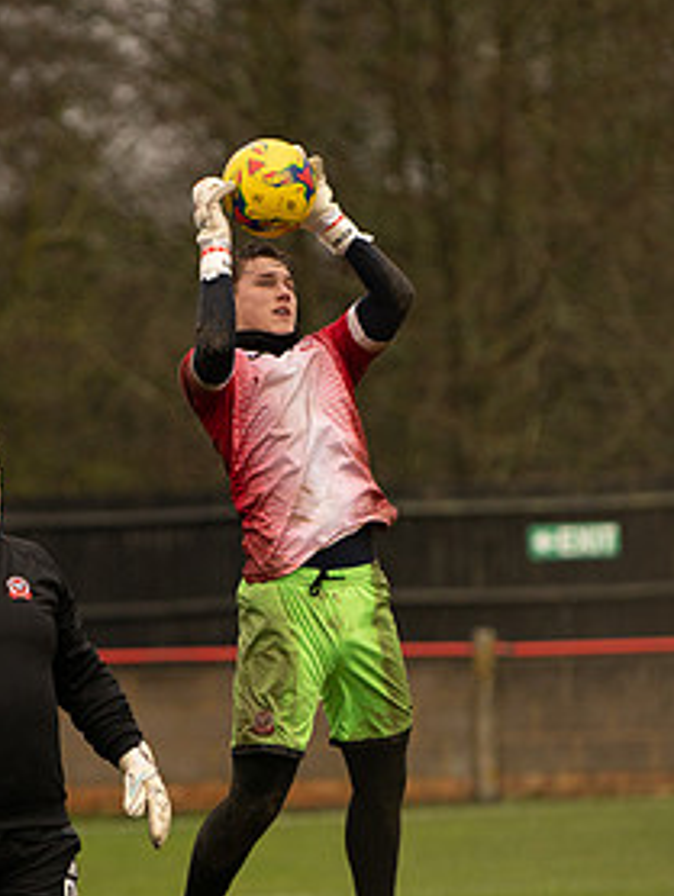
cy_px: 556
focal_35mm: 361
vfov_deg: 5.5
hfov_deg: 4.1
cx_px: 274
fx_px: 9358
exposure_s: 1/800
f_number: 3.2
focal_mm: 180
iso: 1000
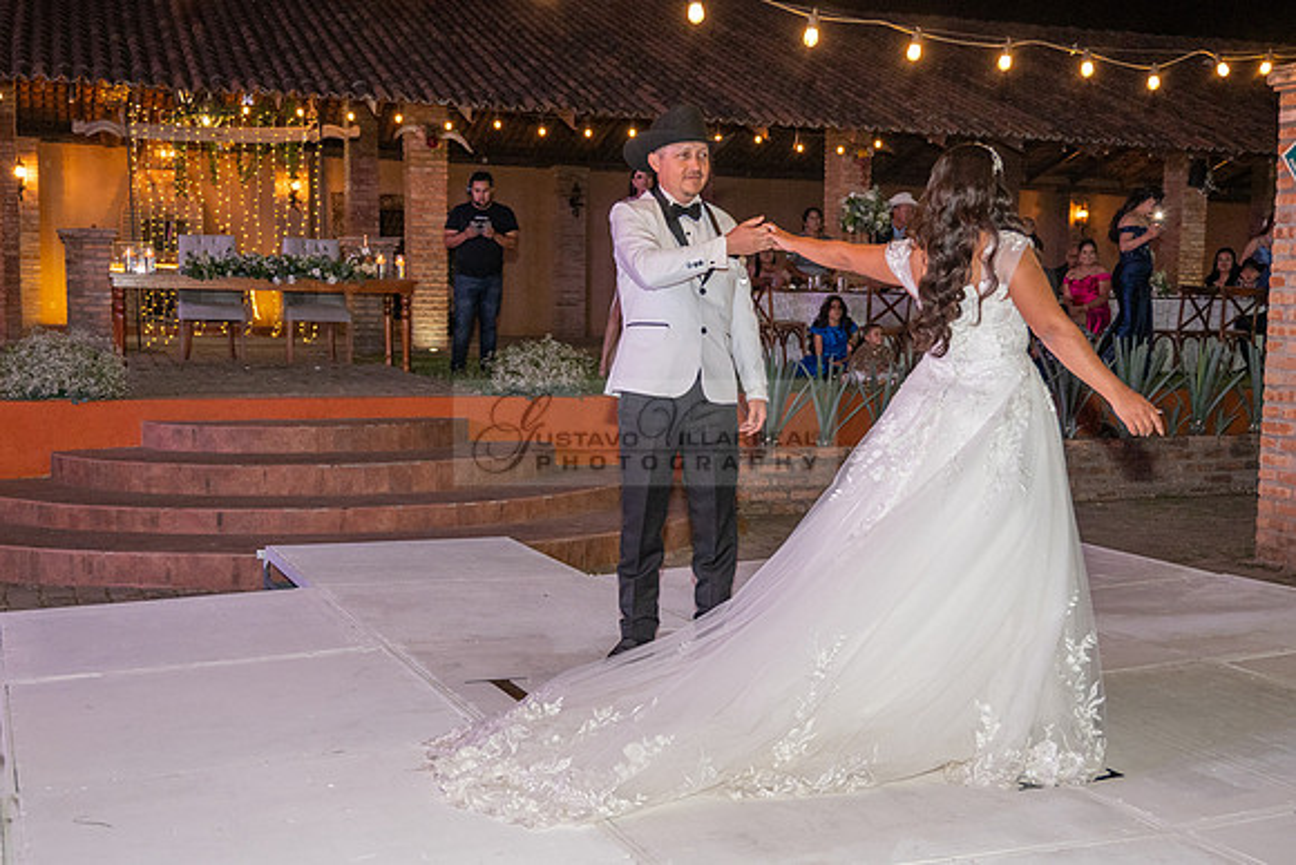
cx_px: 634
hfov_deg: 46.2
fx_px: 1520
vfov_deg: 31.7
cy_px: 518
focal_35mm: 42
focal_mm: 35
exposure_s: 1/160
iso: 2000
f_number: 4.5
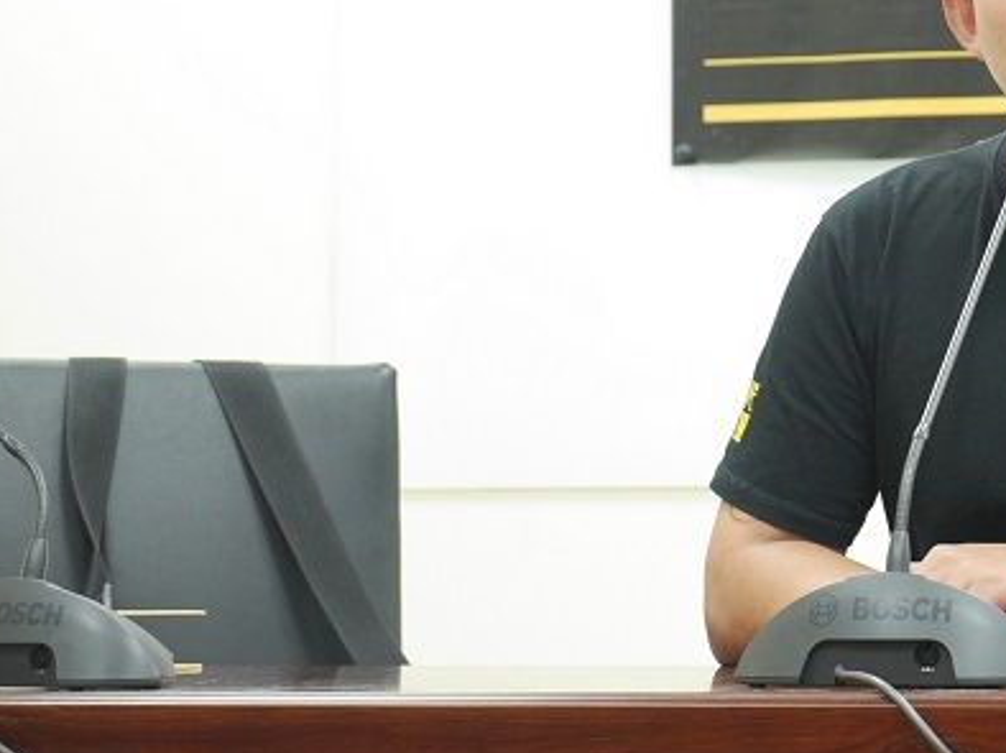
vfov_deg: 9.8
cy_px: 27
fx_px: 4386
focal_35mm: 151
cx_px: 1021
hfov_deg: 12.9
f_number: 2.8
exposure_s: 1/80
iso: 800
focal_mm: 35
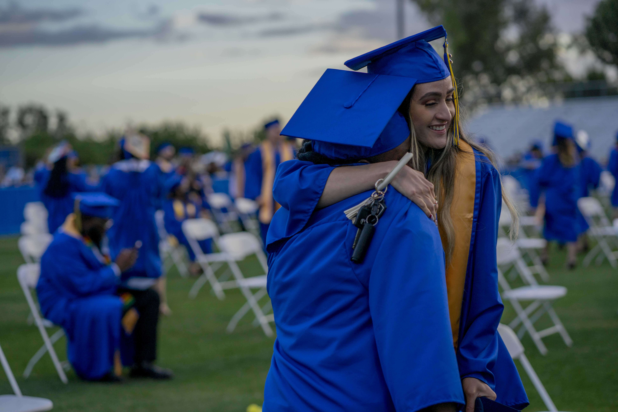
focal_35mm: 85
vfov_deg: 16.1
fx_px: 1459
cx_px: 309
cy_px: 206
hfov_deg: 23.9
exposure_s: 1/640
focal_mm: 85
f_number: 3.2
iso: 100
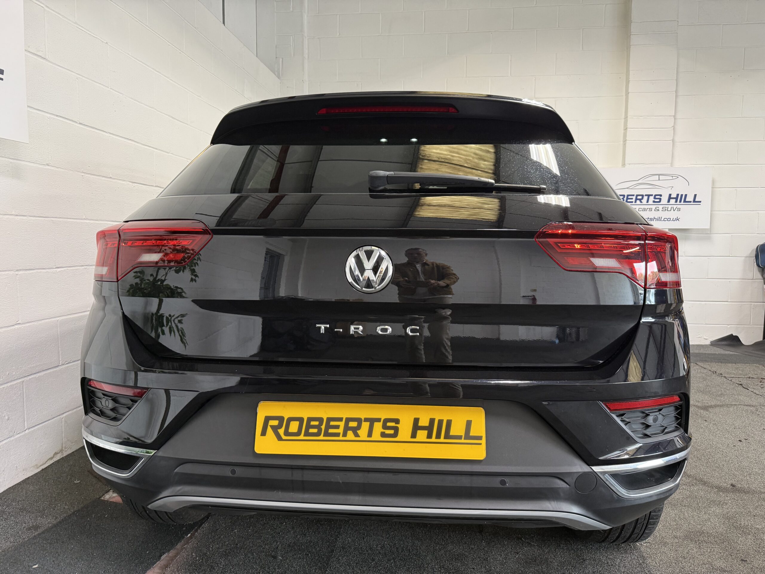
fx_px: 530
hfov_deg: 71.6
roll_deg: +0.1
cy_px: 287
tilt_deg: -4.8
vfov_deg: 56.8
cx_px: 382
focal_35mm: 24
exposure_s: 1/50
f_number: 1.78
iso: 250
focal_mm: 6.76
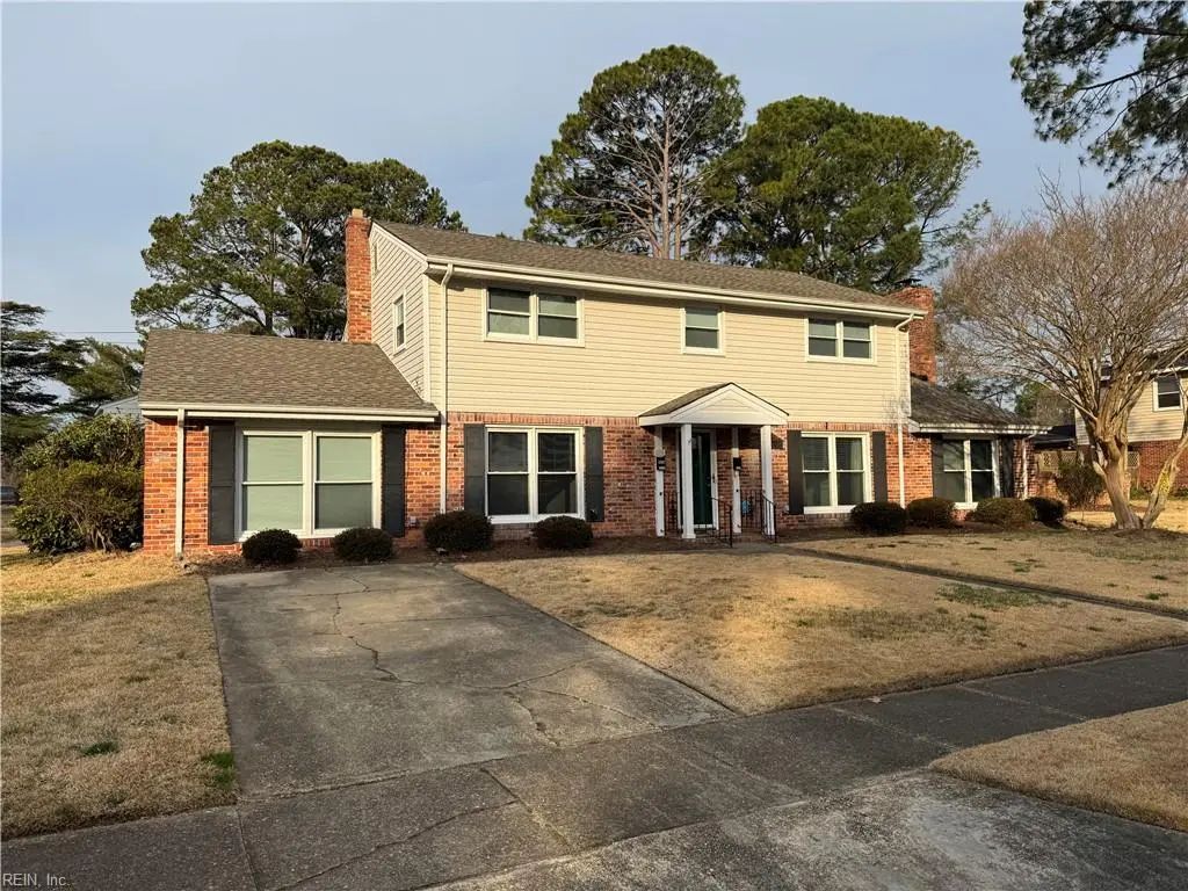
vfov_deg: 56.8
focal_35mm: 24
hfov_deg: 71.6
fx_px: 824
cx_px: 594
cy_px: 446
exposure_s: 1/4310
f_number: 1.78
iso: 80
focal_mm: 6.76
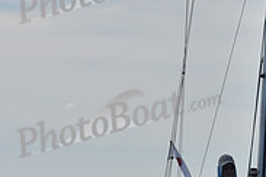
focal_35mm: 554
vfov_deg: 2.5
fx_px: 4093
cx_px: 298
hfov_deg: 3.7
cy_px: 175
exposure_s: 1/500
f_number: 8
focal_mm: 175
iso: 200
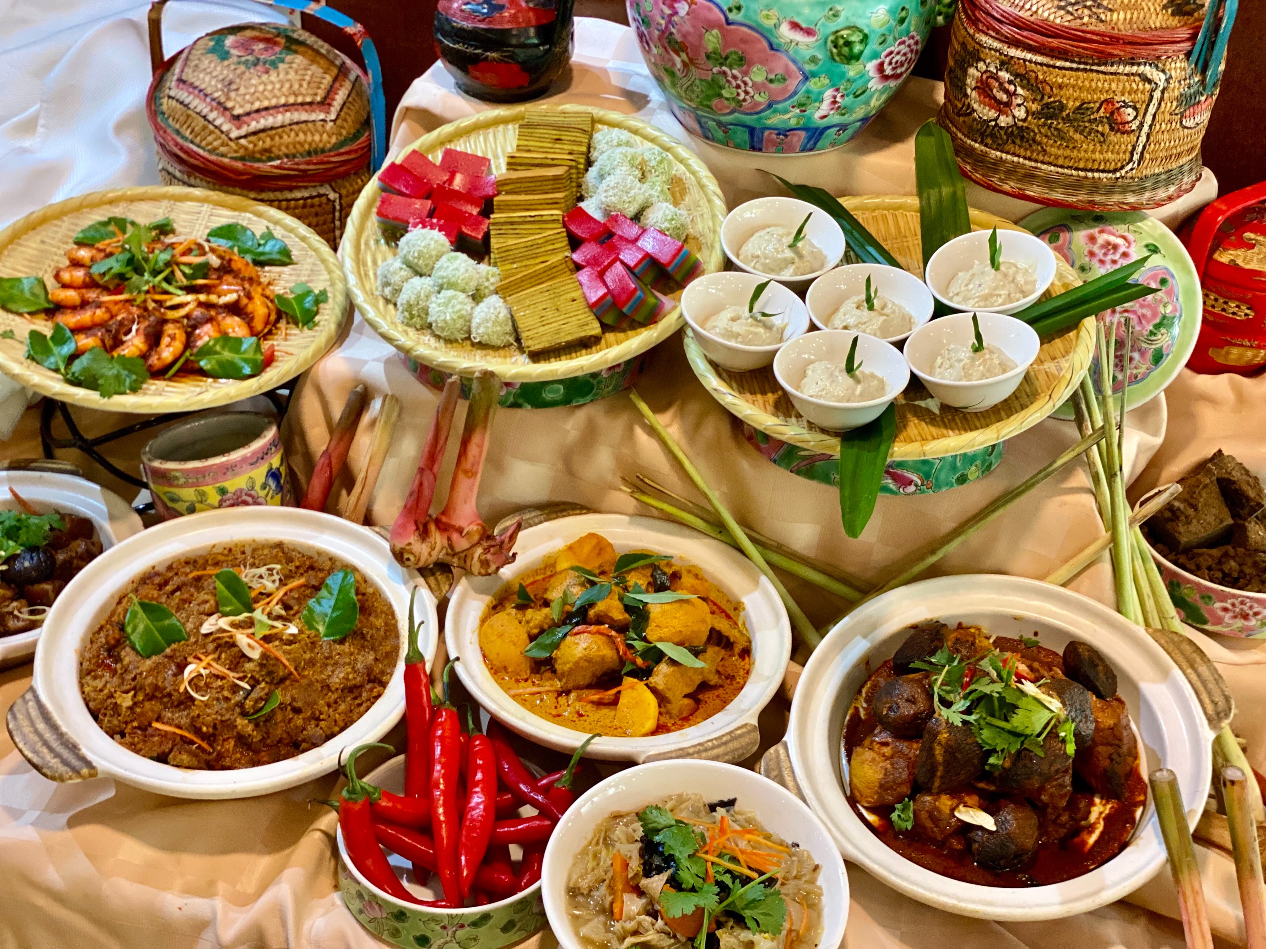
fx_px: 1902
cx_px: 633
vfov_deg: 28.0
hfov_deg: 36.8
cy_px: 474
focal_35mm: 52
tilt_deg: -32.4
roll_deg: -3.2
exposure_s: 1/100
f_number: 2
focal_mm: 6
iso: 200
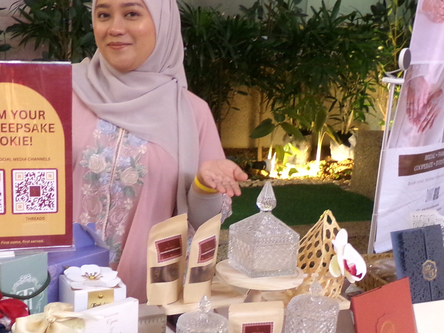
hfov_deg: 32.6
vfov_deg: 24.6
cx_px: 181
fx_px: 757
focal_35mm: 59
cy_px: 239
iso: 429
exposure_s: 1/17
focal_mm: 5
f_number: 3.8
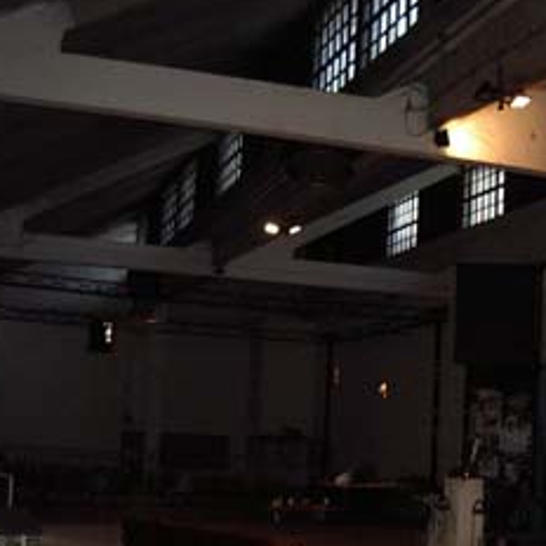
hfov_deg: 29.4
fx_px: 1035
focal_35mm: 58
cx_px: 362
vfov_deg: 29.5
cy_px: 337
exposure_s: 1/60
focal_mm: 5.8
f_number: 2.6
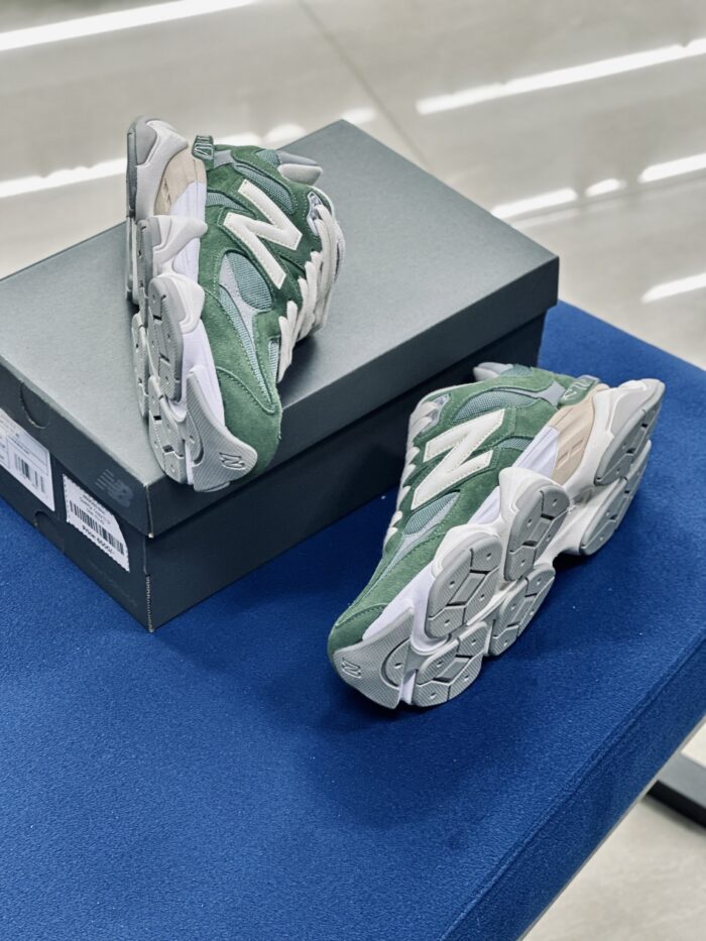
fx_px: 2093
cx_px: 353
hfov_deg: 19.1
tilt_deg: -41.5
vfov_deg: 25.3
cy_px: 470
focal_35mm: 77
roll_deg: -2.5
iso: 125
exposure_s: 1/50
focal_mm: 9
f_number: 2.8
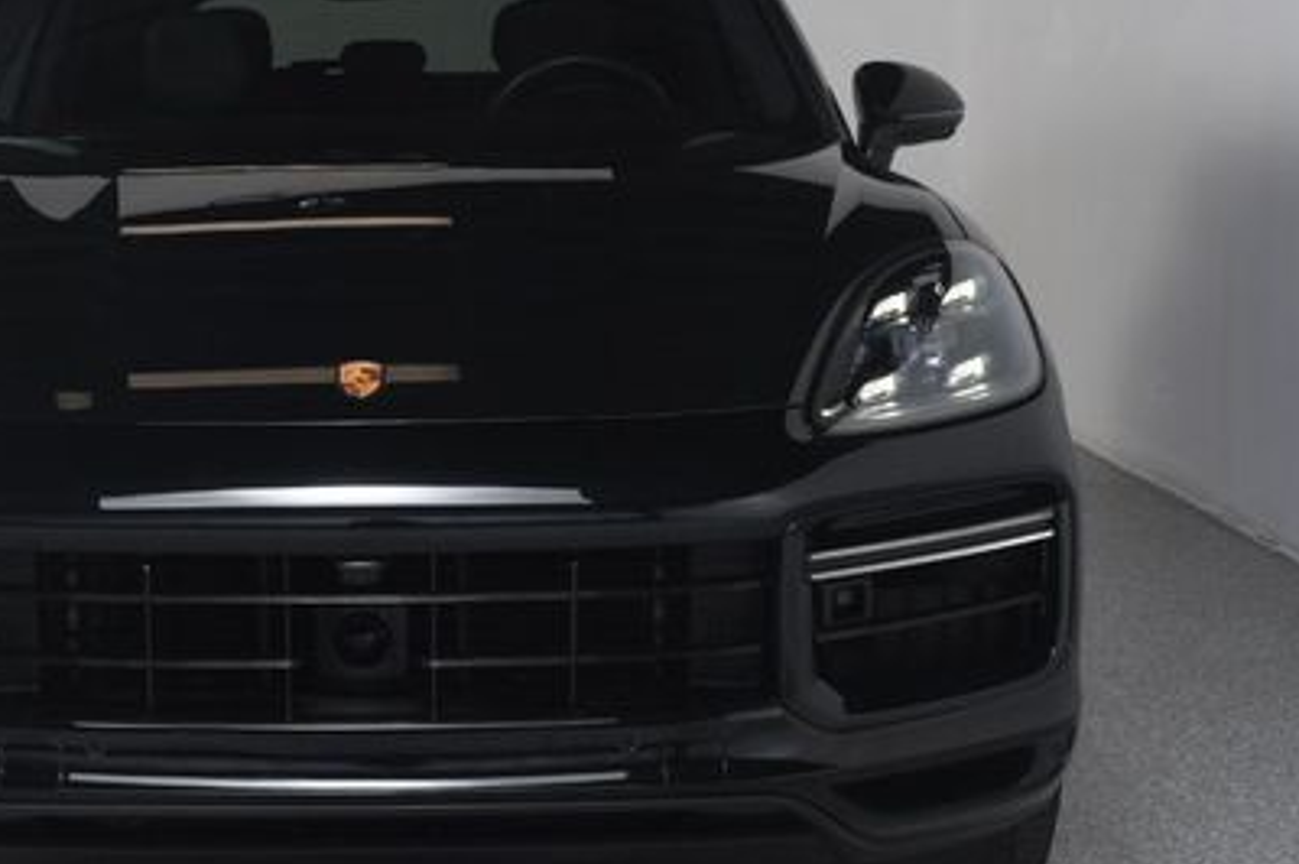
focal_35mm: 72
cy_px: 374
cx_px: 344
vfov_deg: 18.9
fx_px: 2596
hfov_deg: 27.7
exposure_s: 1/160
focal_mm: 30
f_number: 9
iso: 100
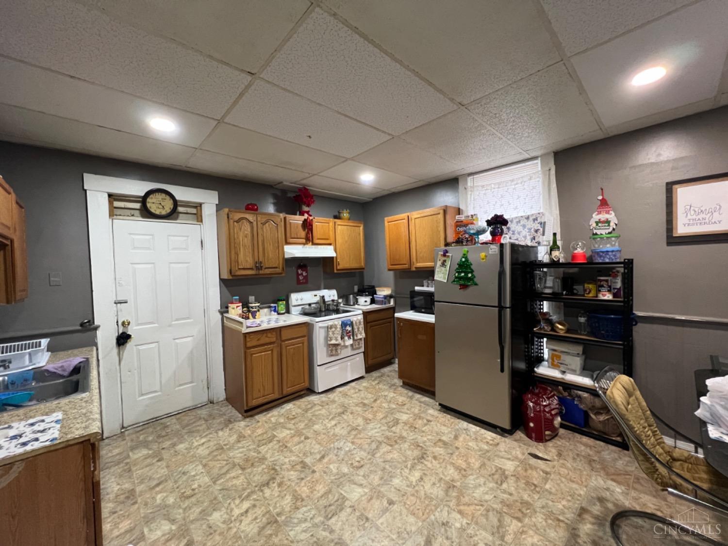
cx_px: 364
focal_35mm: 13
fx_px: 273
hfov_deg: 106.2
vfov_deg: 89.9
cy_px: 273
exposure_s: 1/60
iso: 400
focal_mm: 1.57
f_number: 1.8
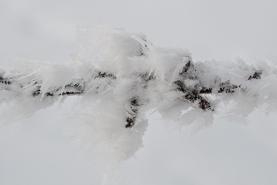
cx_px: 138
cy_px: 92
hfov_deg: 24.6
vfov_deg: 16.6
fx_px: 635
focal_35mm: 82
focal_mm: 55
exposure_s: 1/5
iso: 200
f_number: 11
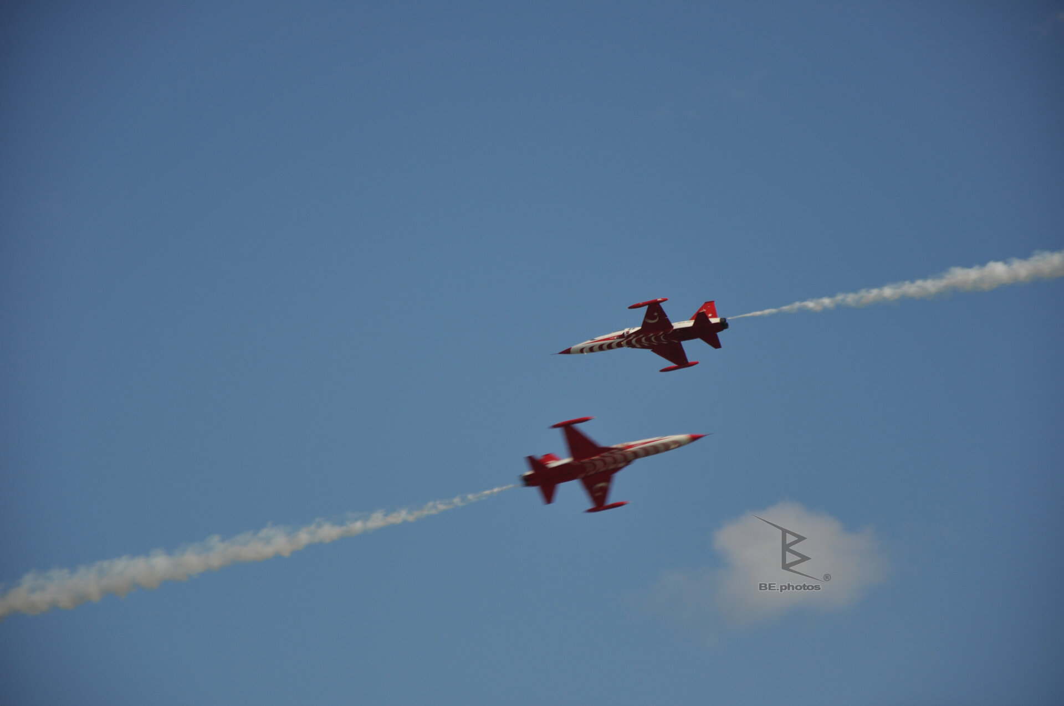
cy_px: 353
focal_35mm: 158
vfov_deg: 8.7
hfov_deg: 13.1
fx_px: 4649
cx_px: 532
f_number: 5.6
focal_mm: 105
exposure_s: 1/800
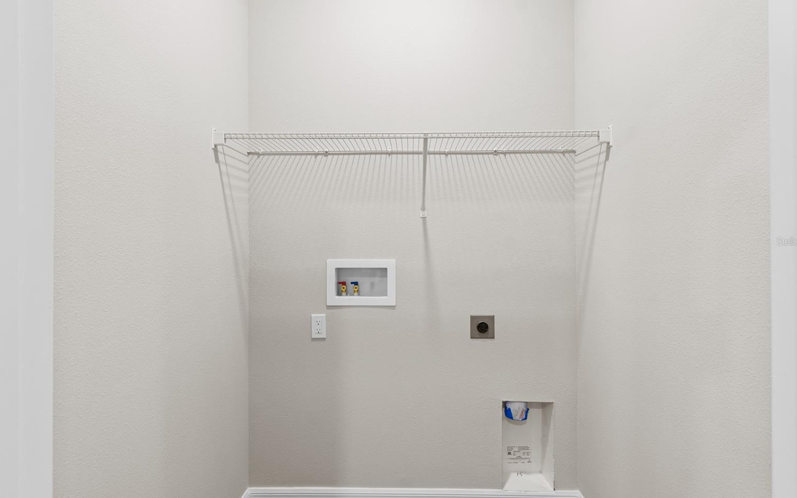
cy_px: 241
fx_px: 348
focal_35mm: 16
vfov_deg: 71.2
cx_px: 406
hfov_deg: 97.8
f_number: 7.1
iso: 100
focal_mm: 10
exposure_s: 2
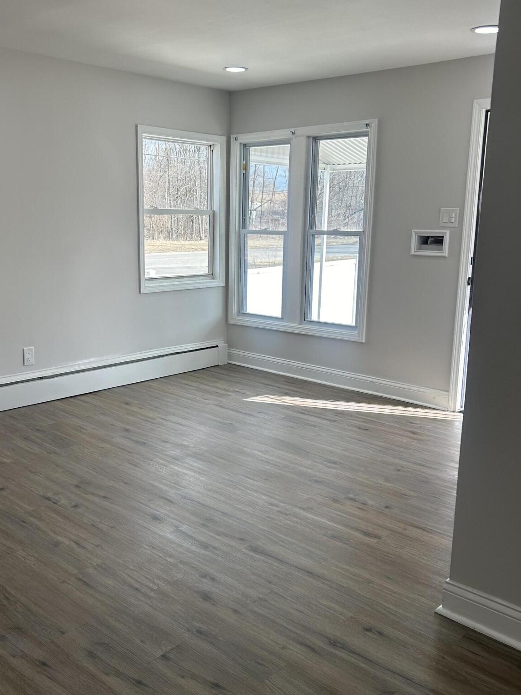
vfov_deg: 54.0
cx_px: 212
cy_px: 351
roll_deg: +0.4
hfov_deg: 41.6
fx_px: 682
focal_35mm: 34
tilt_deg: -10.5
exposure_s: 1/410
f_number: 1.5
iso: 50
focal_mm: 5.7
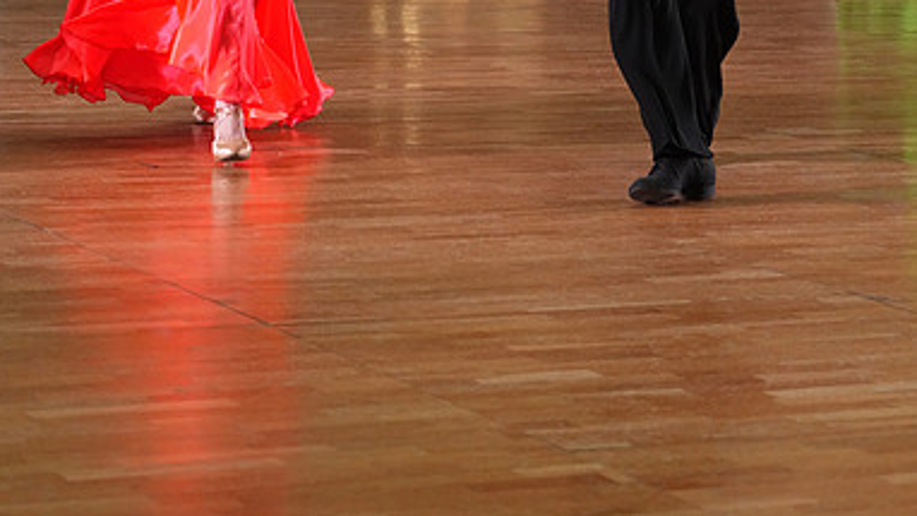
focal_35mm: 151
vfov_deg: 7.9
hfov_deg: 14.2
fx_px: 3672
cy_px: -175
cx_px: 455
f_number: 6.3
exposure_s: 1/200
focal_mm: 95
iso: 3200
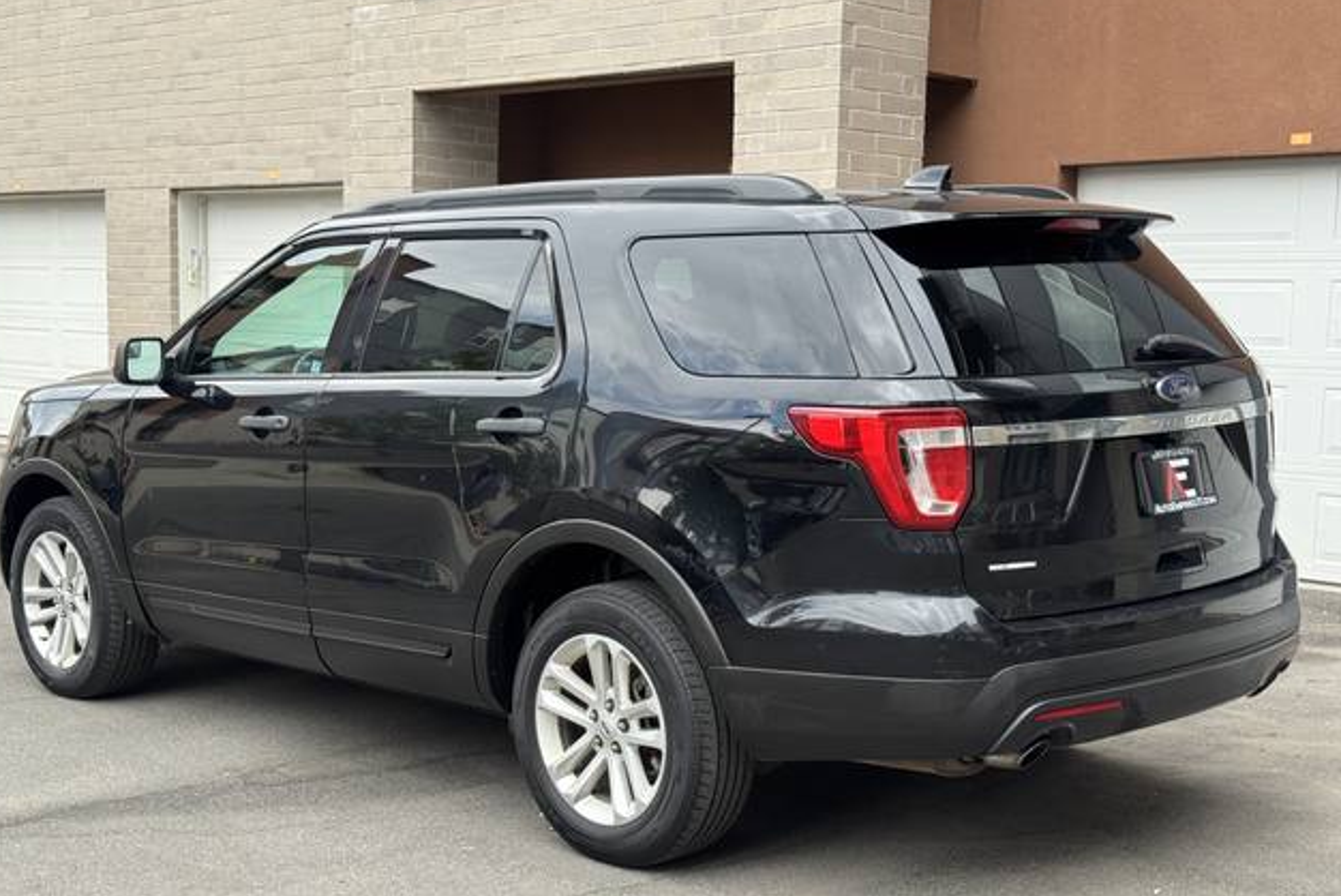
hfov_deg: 38.9
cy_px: 487
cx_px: 658
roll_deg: -2.0
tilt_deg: -5.8
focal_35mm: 51
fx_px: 1901
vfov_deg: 26.5
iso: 64
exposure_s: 1/445
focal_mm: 6.76
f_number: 1.78
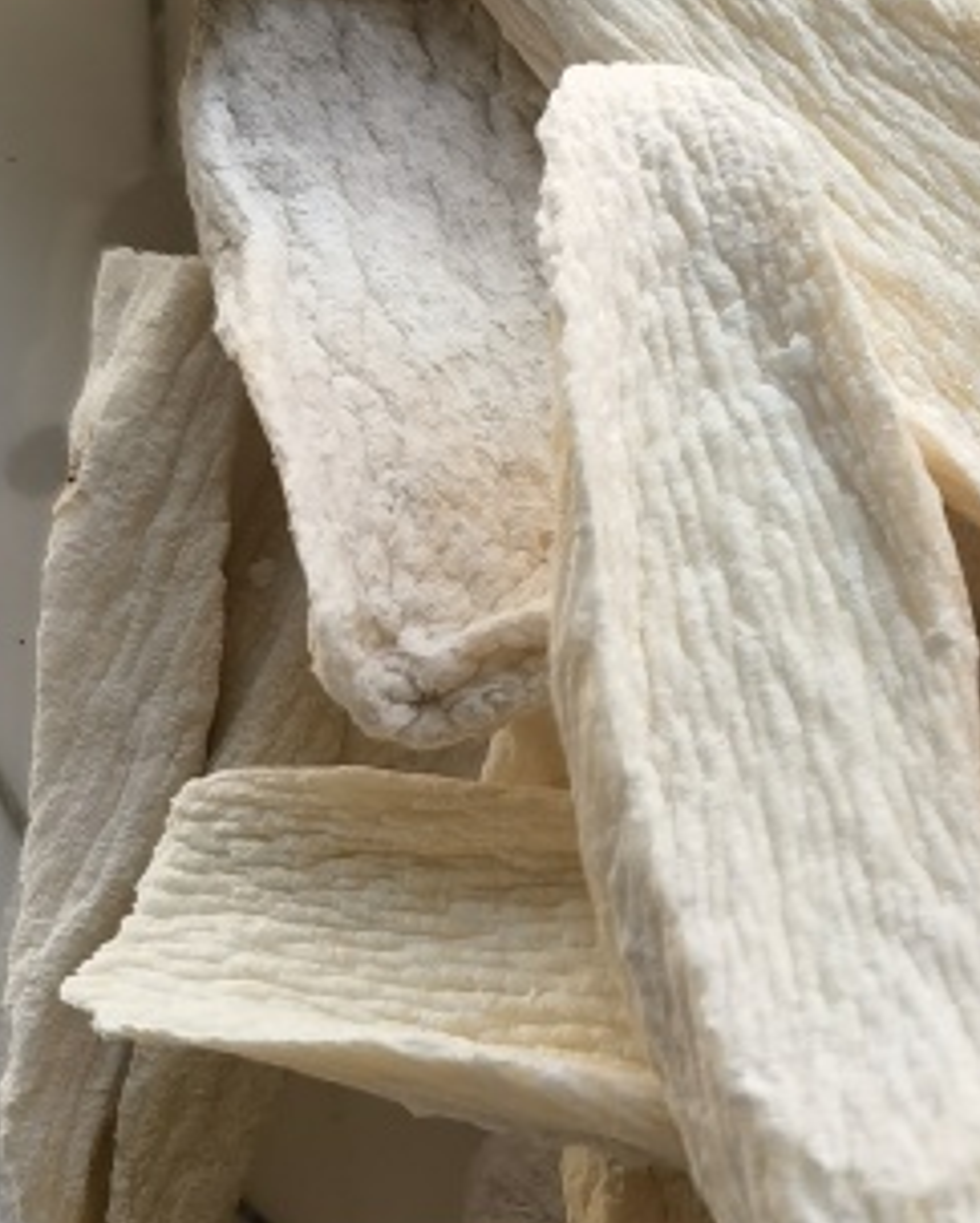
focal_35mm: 93
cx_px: 1454
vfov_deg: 20.5
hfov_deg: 15.3
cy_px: 832
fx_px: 3368
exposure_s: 1/411
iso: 160
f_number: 1.8
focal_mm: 5.54
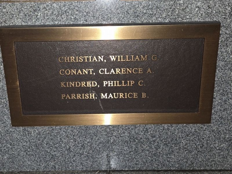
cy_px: 87
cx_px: 116
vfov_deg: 58.9
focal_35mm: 23
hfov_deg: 73.9
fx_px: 154
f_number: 1.8
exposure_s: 1/15
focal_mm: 5.4
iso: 250
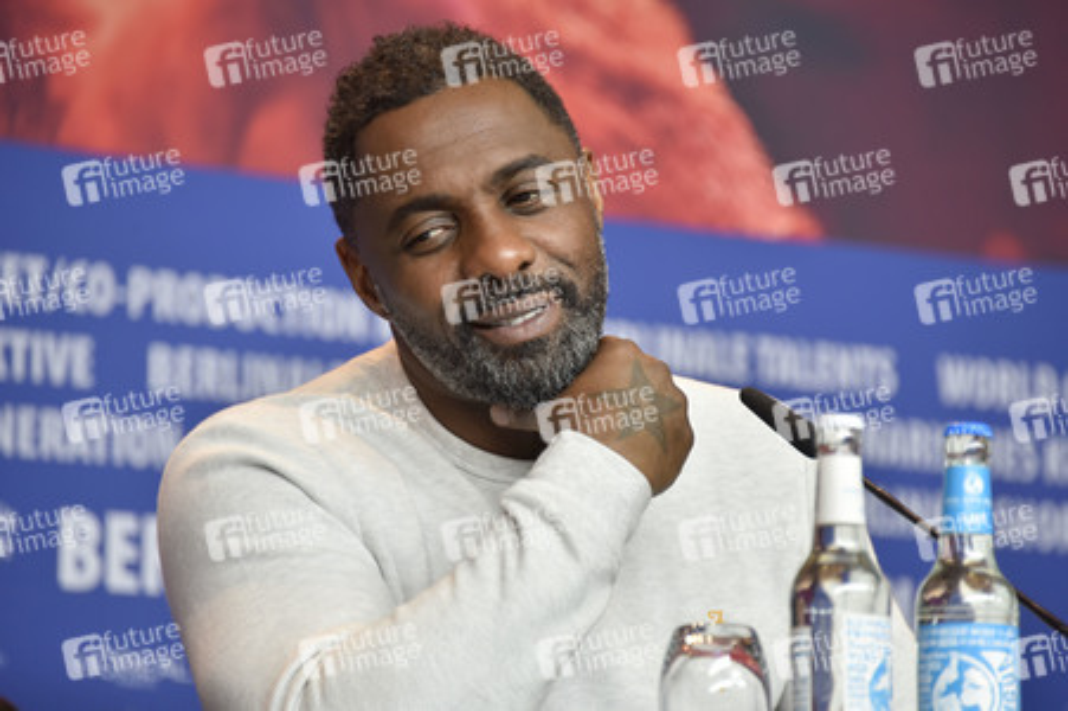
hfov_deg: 6.9
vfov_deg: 4.6
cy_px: 356
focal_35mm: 300
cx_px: 534
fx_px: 8893
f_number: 5.6
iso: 1000
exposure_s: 1/160
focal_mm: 300
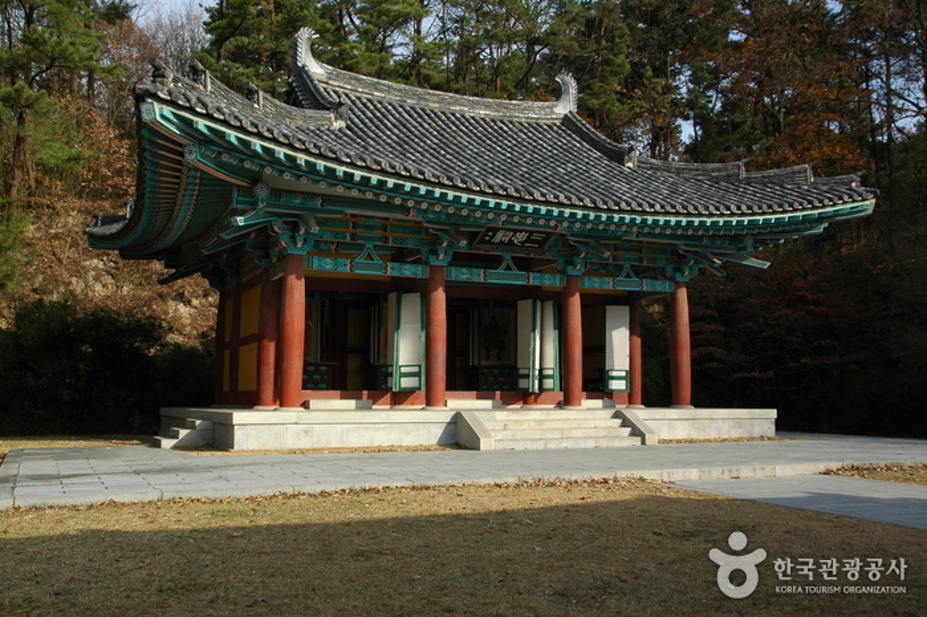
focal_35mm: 36
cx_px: 464
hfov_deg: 53.2
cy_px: 308
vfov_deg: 36.8
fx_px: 926
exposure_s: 1/500
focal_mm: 24
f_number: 6.3
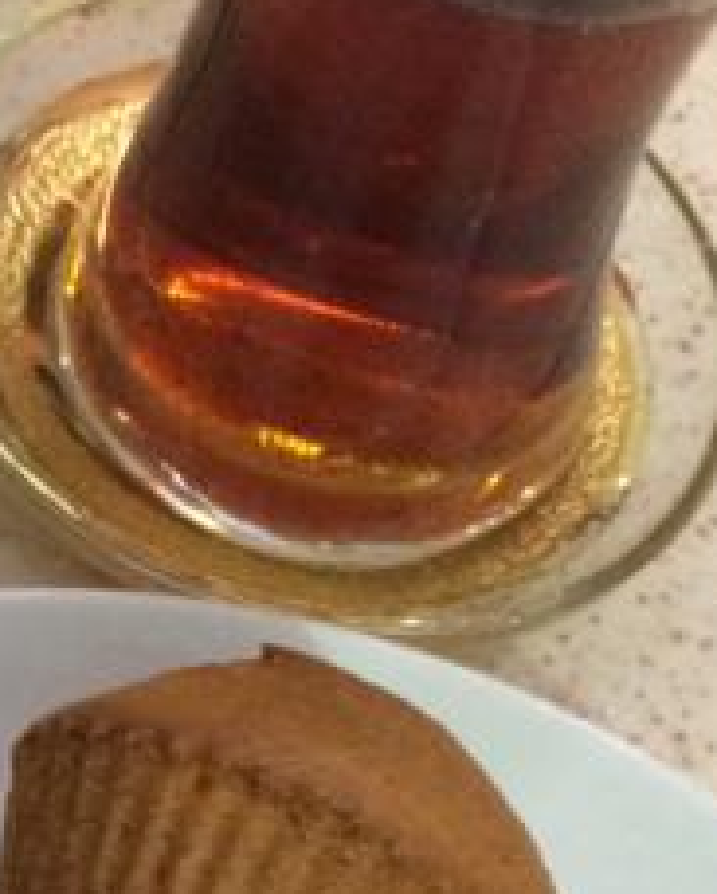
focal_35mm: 114
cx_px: -129
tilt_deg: -60.2
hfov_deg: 13.2
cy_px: 902
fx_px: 3018
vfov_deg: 16.5
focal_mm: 4.15
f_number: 2.2
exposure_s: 1/17
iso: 400
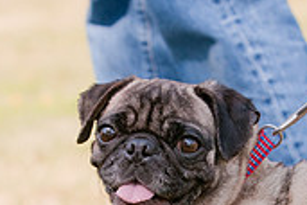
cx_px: 180
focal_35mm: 406
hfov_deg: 5.1
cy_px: 215
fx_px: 3462
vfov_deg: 3.4
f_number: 5
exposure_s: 1/400
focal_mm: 80
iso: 200
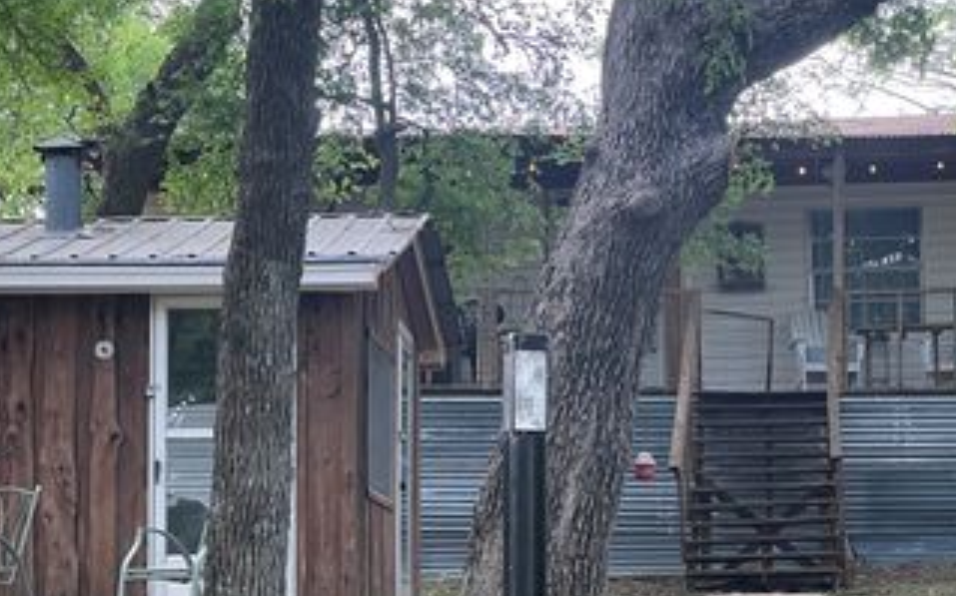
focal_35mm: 128
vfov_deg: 10.2
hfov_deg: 16.3
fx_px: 3333
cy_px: 385
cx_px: 471
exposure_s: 1/99
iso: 64
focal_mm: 9
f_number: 2.8
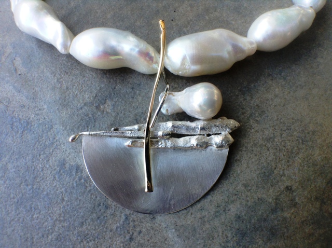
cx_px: 166
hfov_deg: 55.4
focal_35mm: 33
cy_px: 124
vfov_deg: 42.8
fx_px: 316
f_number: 2.4
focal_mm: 3.3
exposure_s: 1/120
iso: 40
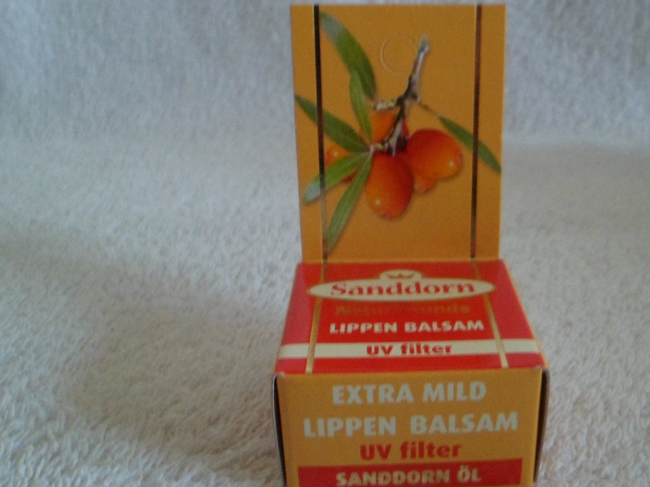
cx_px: 393
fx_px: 676
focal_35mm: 36
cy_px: 276
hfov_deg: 51.0
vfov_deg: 39.6
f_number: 3.3
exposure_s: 1/20
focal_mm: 4.9
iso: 400
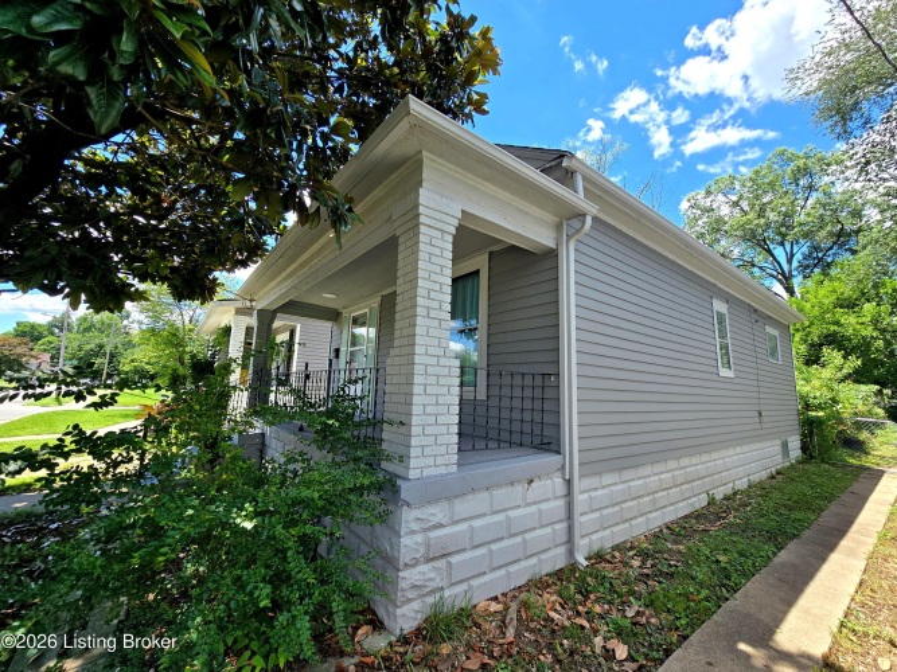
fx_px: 337
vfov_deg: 89.9
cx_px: 448
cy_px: 336
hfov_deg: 106.2
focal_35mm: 13
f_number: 2.2
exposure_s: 1/892
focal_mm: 2.2
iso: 50
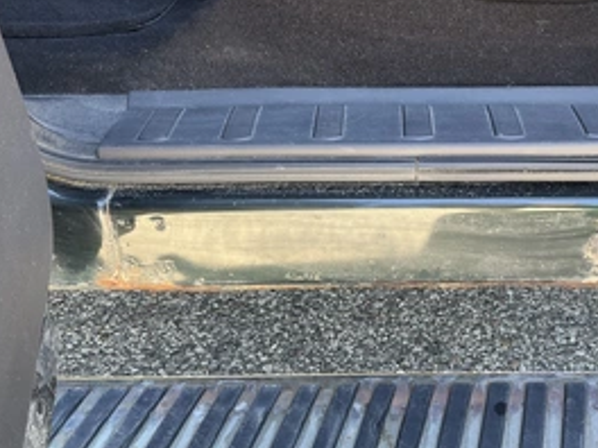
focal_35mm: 44
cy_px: 158
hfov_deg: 42.4
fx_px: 760
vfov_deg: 32.7
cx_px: 392
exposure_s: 1/86
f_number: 1.8
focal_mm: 3
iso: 64
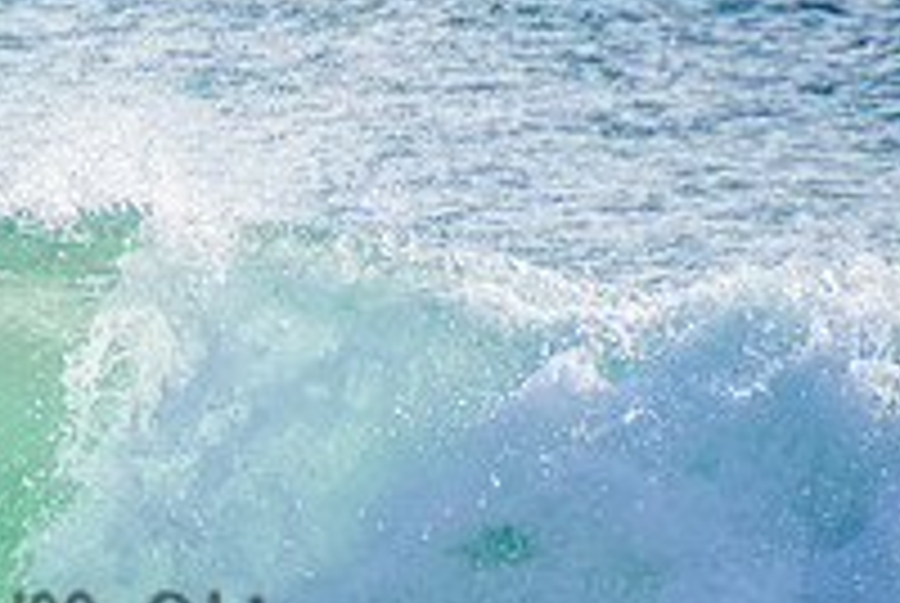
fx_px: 43463
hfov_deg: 1.2
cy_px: 574
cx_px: -212
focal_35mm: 1736
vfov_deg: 0.8
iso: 400
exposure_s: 1/2000
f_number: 5.6
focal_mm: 400
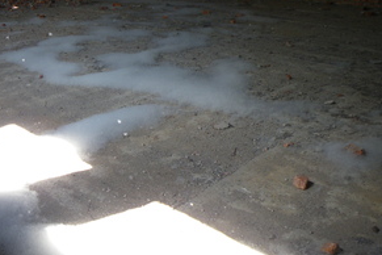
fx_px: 424
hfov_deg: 47.5
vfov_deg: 33.2
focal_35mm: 40
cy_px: 93
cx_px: 121
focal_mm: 5
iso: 100
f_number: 3.5
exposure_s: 1/50
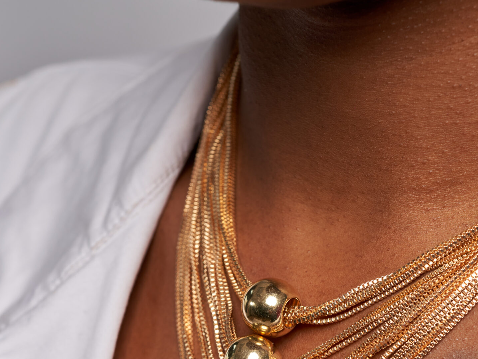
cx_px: 268
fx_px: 2126
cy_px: 361
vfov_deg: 9.6
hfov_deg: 12.8
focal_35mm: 154
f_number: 6.3
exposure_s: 1/80
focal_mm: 90
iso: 250
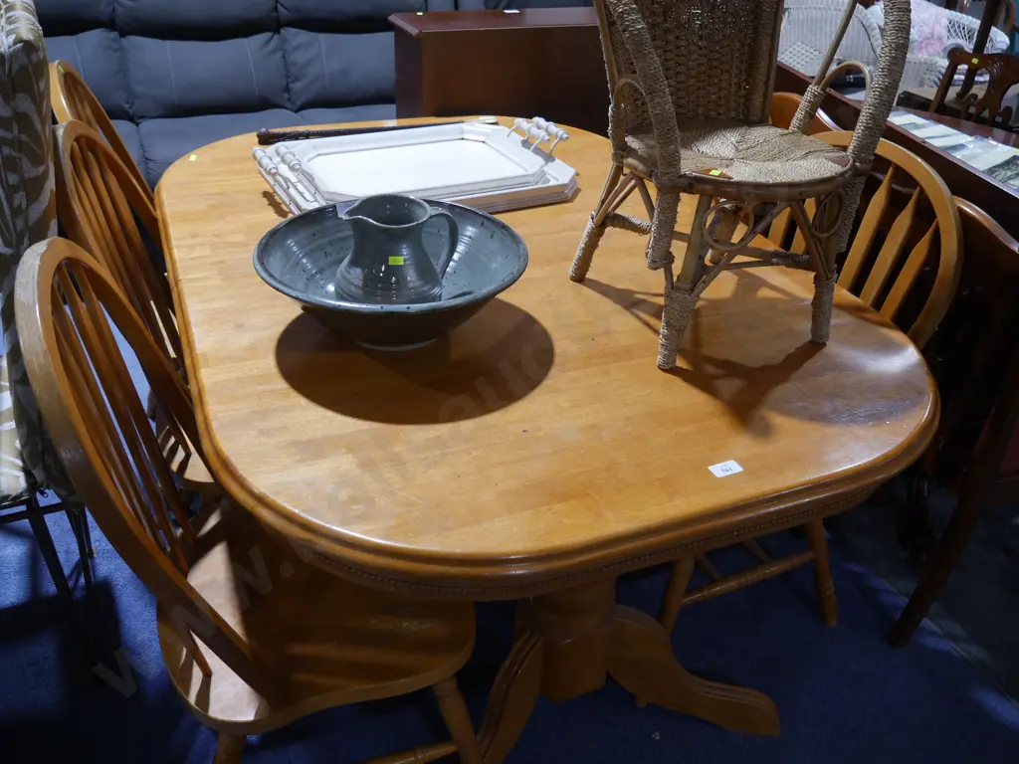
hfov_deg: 63.4
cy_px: 382
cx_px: 510
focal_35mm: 28
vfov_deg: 49.7
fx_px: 824
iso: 400
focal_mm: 14
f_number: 3.5
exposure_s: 1/60
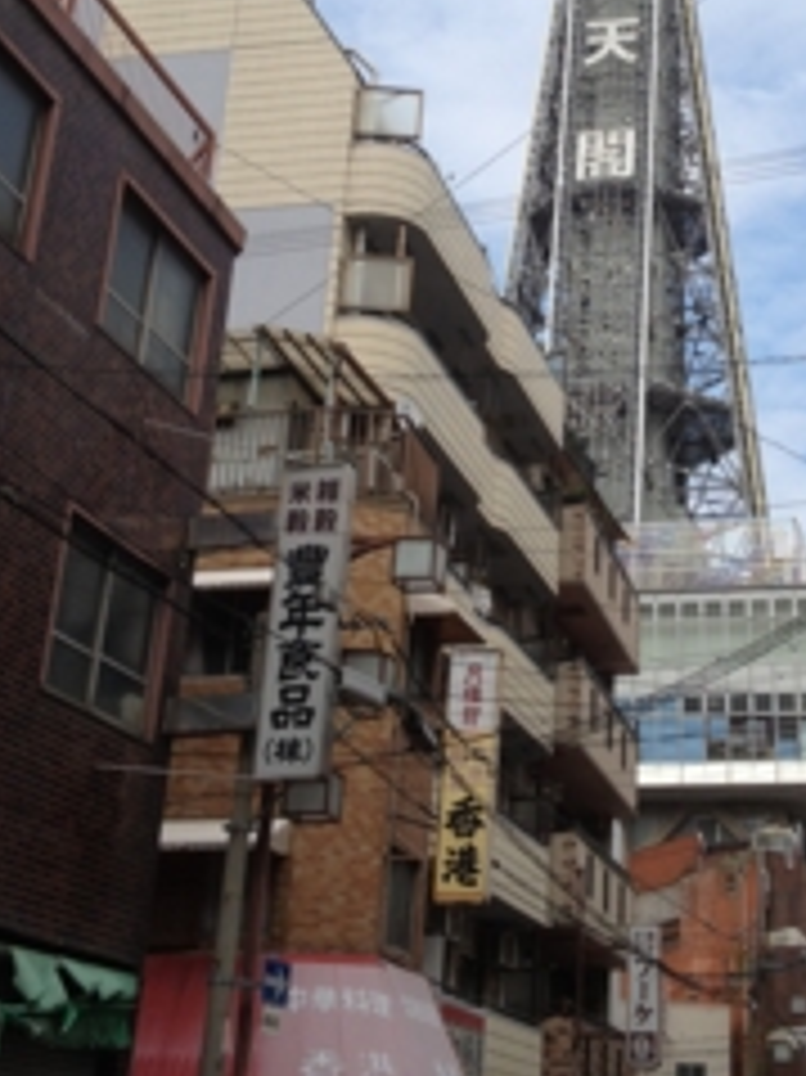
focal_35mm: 66
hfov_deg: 22.0
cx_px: 608
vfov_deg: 28.9
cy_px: 239
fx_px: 2051
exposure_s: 1/1175
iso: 64
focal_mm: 4.28
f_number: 2.4
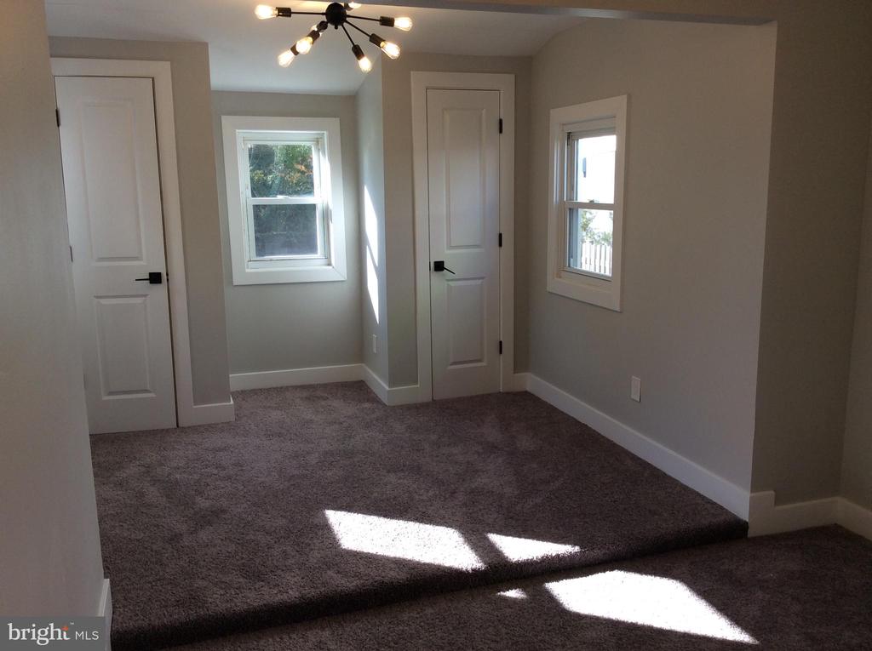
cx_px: 436
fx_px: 805
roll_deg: +1.2
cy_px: 326
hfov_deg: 56.9
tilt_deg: -10.4
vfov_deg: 44.1
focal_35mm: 32
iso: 32
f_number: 2.4
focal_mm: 3.3
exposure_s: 1/120
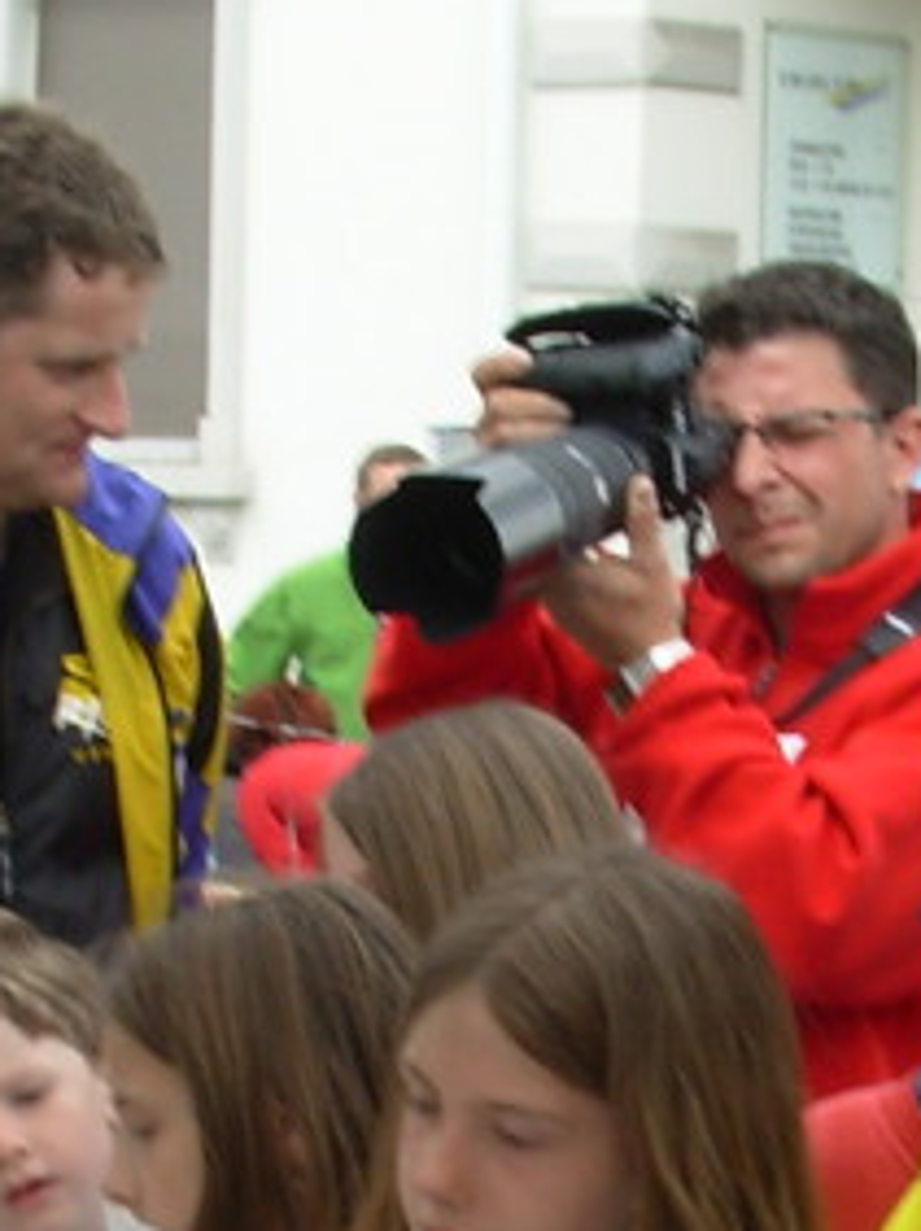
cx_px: 899
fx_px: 4903
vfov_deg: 14.0
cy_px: 1344
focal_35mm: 138
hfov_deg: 10.6
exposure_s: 1/95.9
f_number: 4.9
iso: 50
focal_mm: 6.3
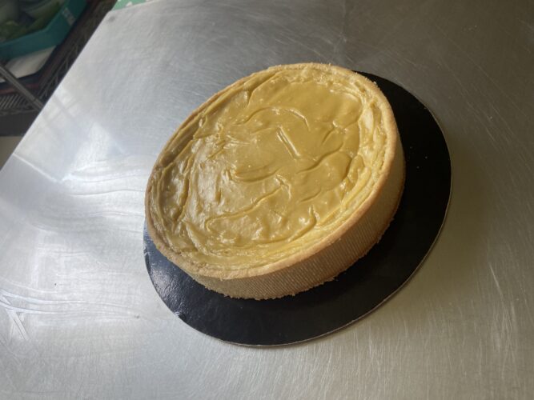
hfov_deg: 67.3
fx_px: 401
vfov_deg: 53.0
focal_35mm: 26
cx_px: 267
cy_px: 200
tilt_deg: -49.5
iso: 64
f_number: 1.8
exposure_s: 1/121
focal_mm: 4.25
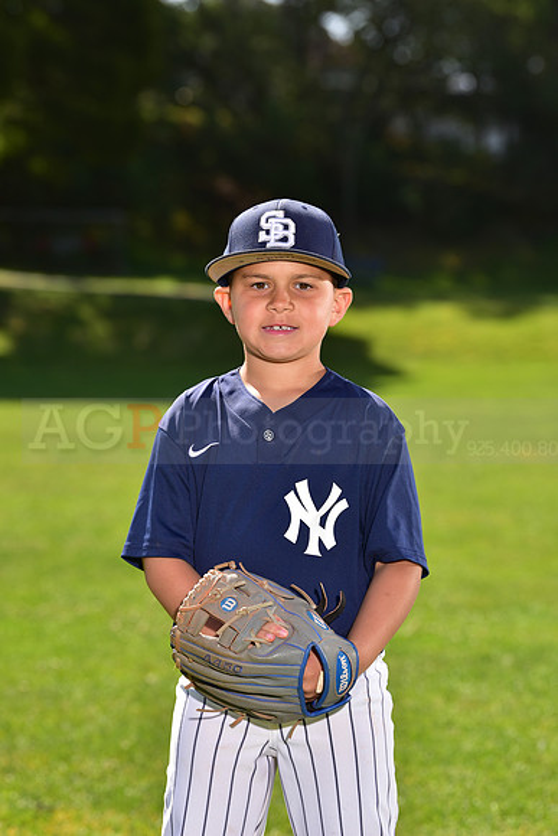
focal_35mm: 135
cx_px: 279
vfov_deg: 15.2
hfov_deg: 10.2
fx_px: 3137
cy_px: 418
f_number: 5.6
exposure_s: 1/250
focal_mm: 135
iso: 80
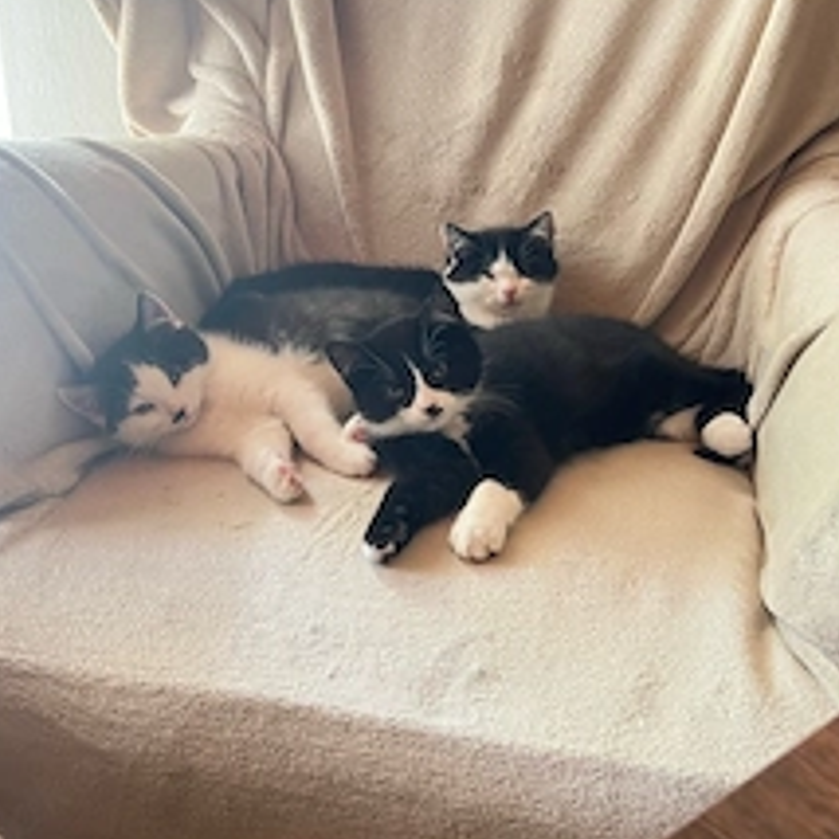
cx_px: 443
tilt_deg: -22.7
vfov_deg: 38.3
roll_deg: -1.2
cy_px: 223
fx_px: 1179
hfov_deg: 39.2
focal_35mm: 43
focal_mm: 5.7
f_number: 1.5
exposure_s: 1/60
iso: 200
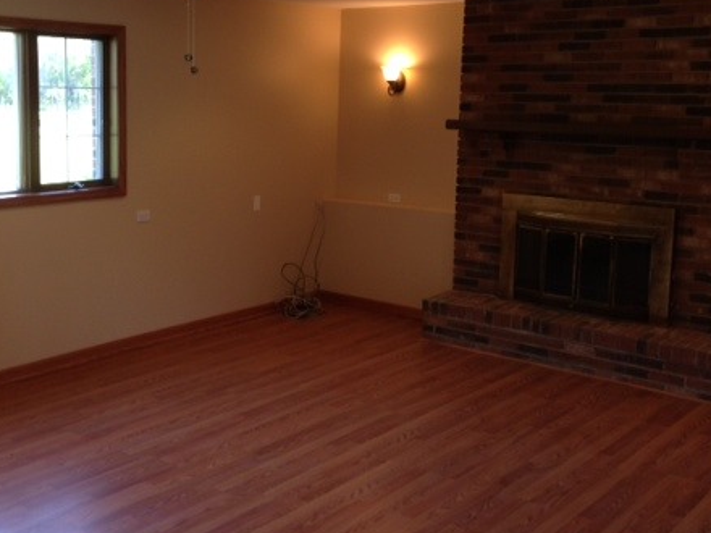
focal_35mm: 48
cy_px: 208
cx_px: 247
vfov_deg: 30.2
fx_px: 986
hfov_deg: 39.3
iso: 50
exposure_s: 1/30
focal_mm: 4.12
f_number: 2.4
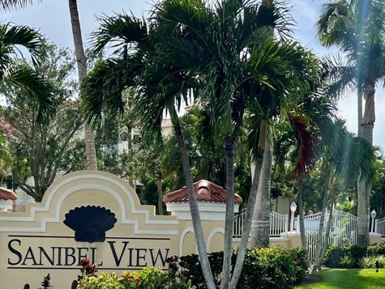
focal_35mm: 56
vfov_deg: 25.6
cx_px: 265
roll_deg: -0.4
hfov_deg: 33.9
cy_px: 237
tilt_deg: +1.5
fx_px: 623
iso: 50
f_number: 1.5
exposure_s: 1/5882
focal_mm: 5.7
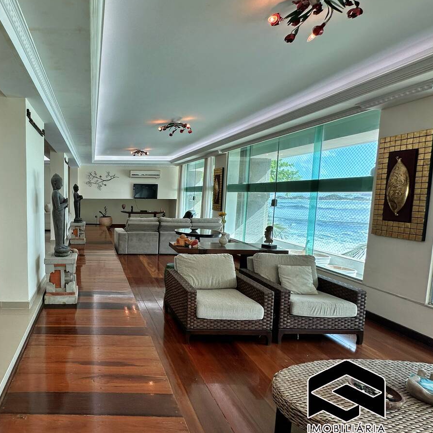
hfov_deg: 68.0
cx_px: 89
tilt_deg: -4.9
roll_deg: -0.5
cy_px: 218
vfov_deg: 74.8
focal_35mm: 20
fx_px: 283
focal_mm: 2.22
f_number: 2.2
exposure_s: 1/259
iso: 40
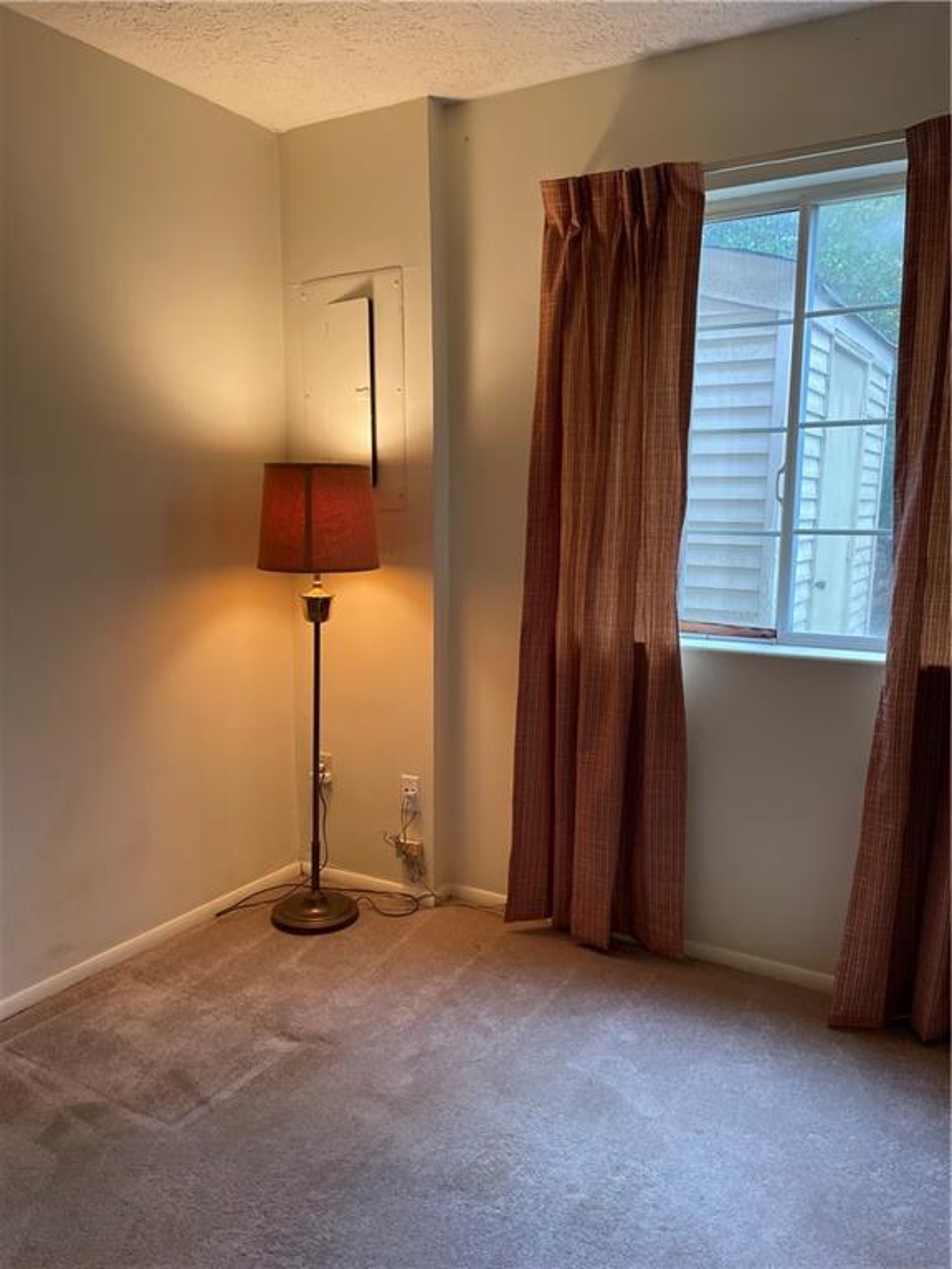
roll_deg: +0.1
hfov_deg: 53.1
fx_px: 953
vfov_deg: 67.3
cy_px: 634
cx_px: 476
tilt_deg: -8.3
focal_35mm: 26
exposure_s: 1/120
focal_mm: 4.2
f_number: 1.6
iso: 125
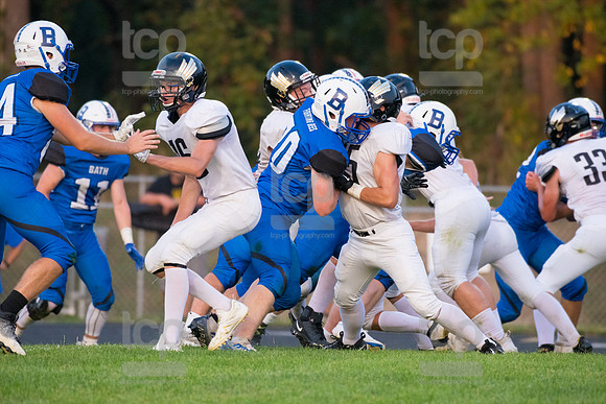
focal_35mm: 400
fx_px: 6735
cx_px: 303
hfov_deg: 5.2
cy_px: 202
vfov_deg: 3.4
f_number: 5.6
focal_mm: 400
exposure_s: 1/1250
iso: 3200
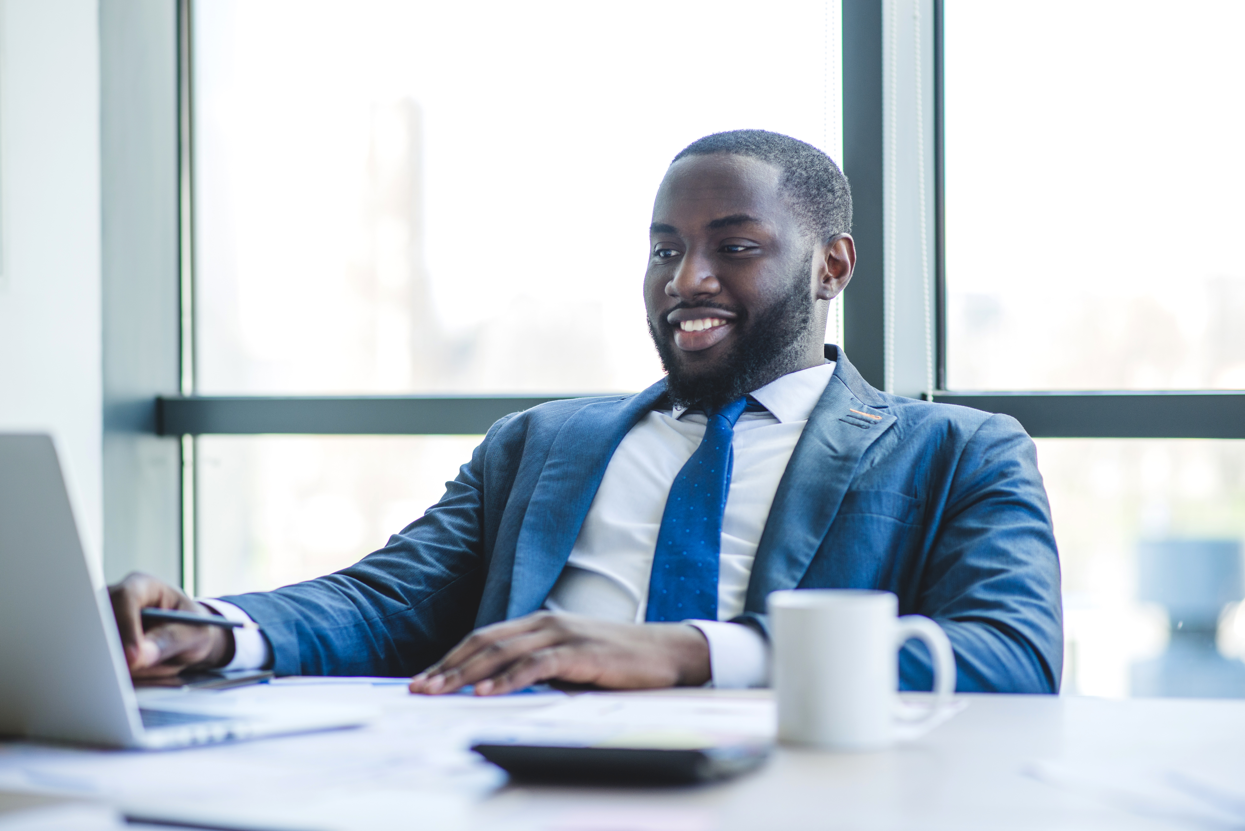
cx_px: 622
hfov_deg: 23.9
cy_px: 416
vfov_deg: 16.1
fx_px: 2941
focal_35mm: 85
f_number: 2.5
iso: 320
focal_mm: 85
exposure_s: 1/250
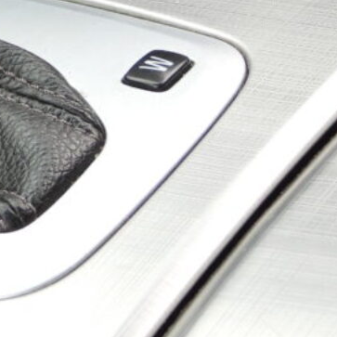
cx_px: -355
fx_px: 4516
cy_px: -90
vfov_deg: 4.3
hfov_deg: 4.2
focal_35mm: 410
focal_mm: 18.9
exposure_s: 1/60
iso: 100
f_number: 4
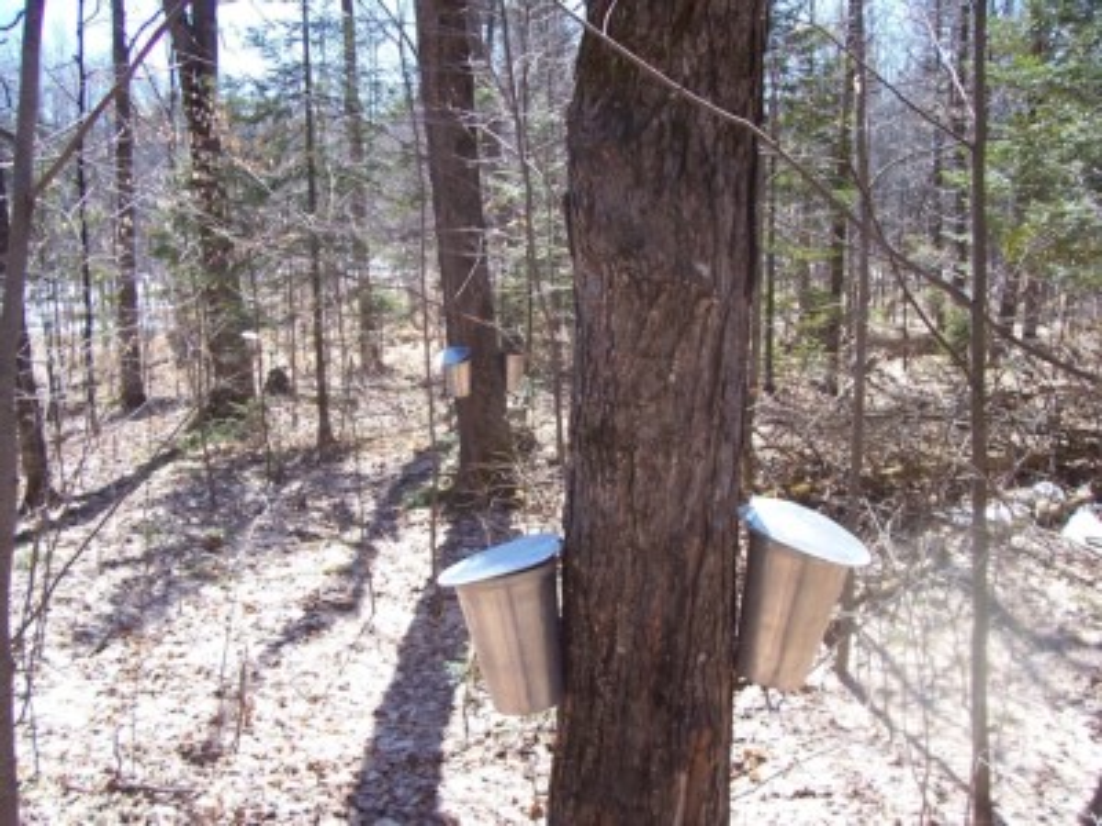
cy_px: 413
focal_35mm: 34
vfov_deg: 41.8
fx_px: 1082
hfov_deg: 54.0
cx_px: 551
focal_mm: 5.6
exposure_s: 1/350
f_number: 2.7
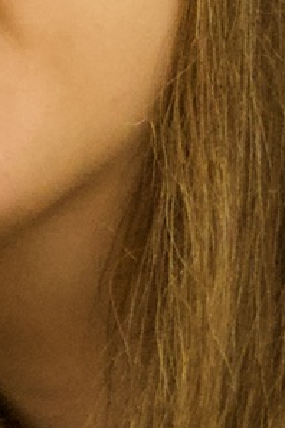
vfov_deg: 1.8
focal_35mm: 1129
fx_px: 13402
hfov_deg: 1.2
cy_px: -121
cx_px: -301
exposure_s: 1/200
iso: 4000
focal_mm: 103
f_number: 5.6
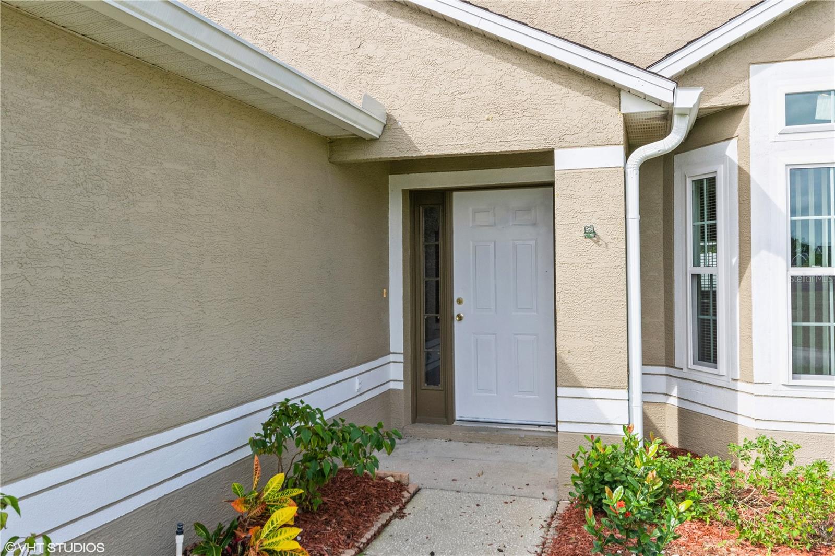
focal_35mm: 30
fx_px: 695
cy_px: 278
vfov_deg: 43.5
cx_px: 418
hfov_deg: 62.0
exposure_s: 1/640
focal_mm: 20
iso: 400
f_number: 9
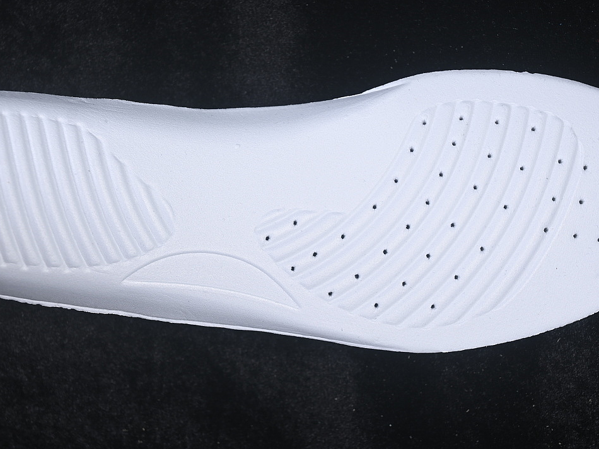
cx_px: 301
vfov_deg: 18.0
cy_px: 226
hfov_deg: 23.8
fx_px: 1419
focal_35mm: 82
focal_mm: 50
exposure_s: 1/80
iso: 160
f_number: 7.1
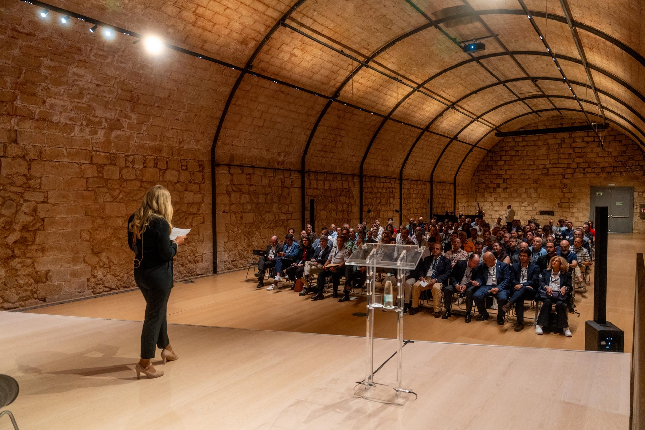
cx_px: 322
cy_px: 215
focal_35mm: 25
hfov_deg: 71.3
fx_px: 449
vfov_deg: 51.1
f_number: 2.8
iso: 2000
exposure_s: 1/250
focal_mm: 24
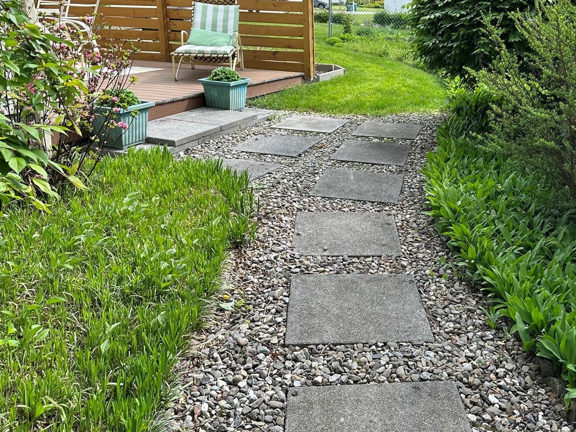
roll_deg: -1.4
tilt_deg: -15.3
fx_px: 599
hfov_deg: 50.2
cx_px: 394
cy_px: 166
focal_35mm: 36
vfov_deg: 39.4
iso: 80
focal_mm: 6.86
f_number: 1.78
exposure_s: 1/1171
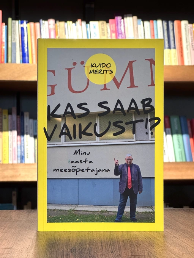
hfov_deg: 19.1
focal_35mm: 77
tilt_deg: +1.0
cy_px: 129
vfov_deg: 25.3
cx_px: 97
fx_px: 575
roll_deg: -2.2
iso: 250
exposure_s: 1/61
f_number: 2.8
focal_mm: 9
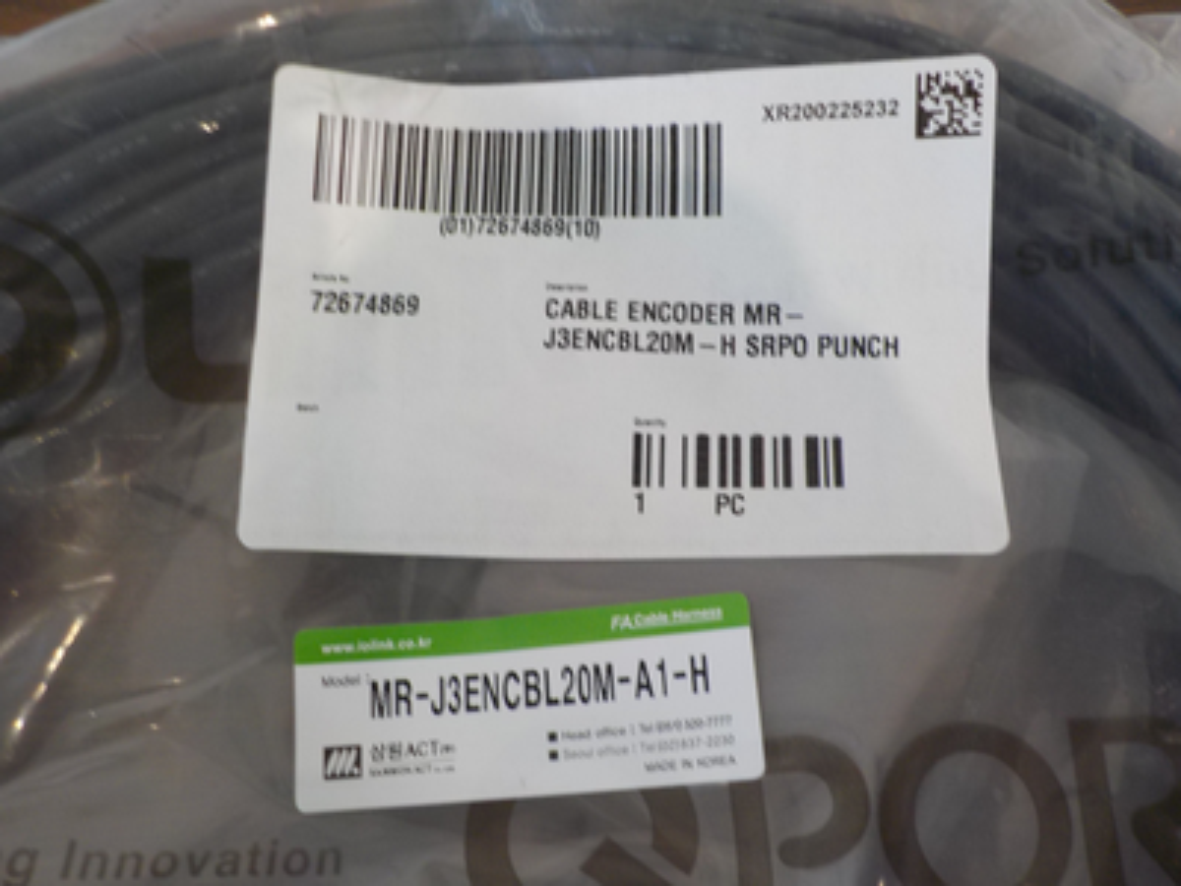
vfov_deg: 46.8
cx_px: 590
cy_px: 443
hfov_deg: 60.0
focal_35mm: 30
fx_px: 1024
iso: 160
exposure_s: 1/30
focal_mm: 4.1
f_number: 3.3
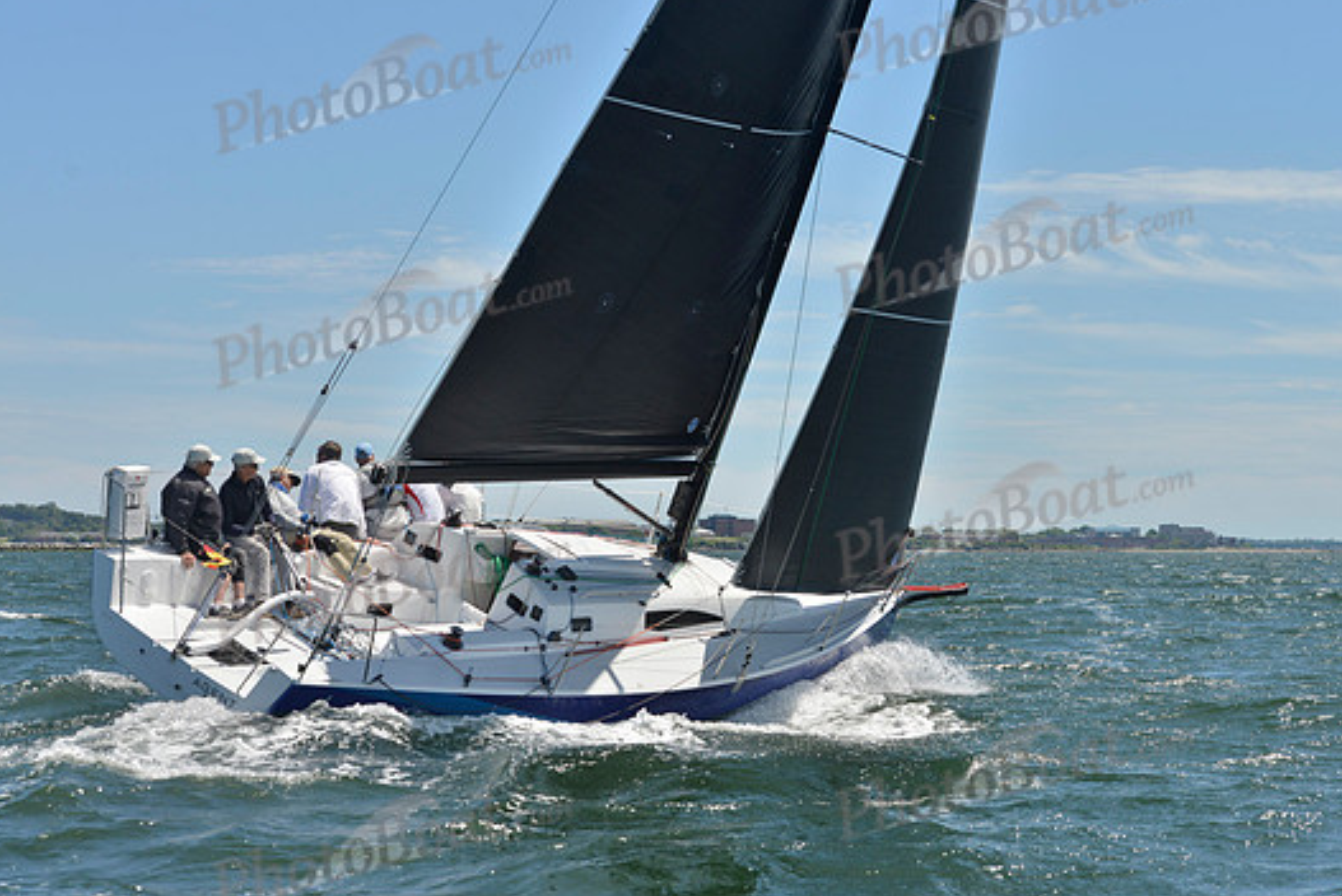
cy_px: 419
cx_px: 705
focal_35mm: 77
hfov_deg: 26.3
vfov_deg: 17.7
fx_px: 2872
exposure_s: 1/1250
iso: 280
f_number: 8
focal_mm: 70
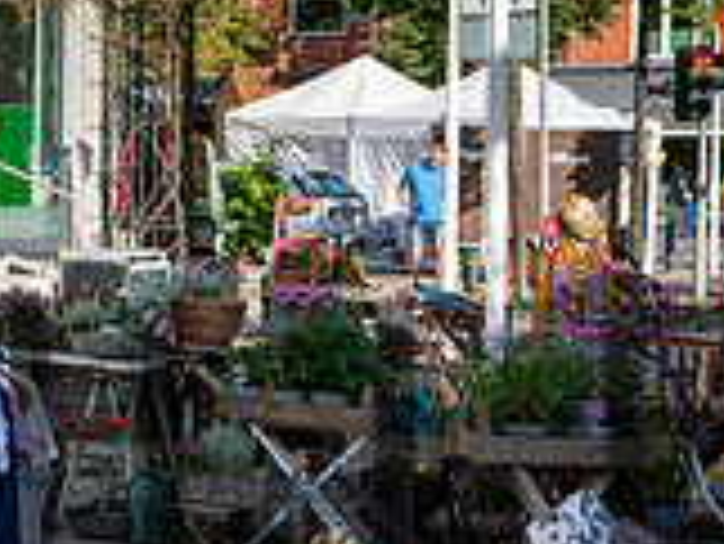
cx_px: -292
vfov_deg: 12.3
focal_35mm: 121
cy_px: 209
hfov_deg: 15.3
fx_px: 2533
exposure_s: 1/1600
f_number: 5
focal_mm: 35
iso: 400
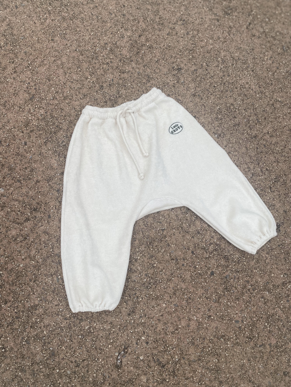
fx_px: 291
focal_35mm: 26
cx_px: 146
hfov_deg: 53.1
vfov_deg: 67.3
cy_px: 194
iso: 32
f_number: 1.8
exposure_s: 1/752
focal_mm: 4.25
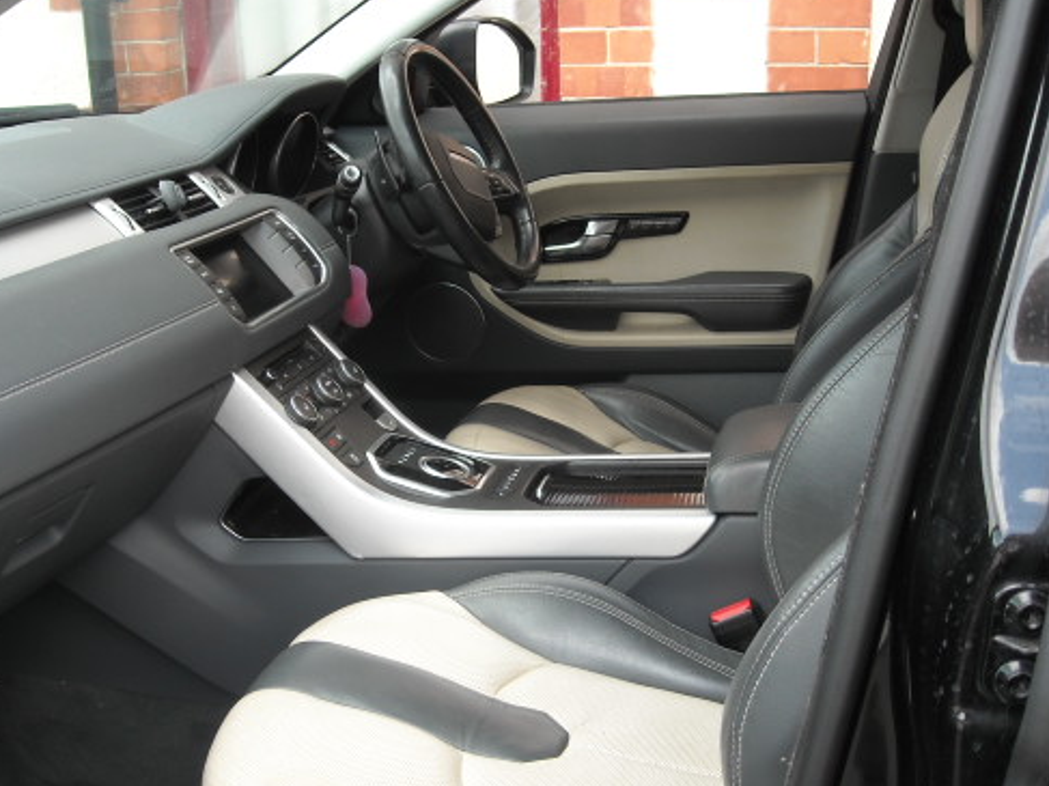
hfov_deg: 41.0
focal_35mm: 46
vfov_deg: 31.5
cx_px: 398
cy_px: 381
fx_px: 1394
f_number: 2.8
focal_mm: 5.7
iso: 64
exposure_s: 1/61
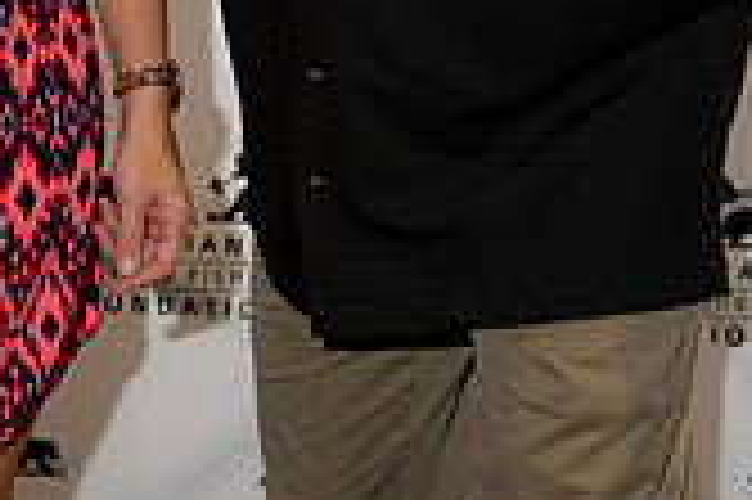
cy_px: -333
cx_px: 203
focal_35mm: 146
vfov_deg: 9.1
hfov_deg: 14.0
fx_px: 3047
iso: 800
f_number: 3.2
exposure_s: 1/125
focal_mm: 42
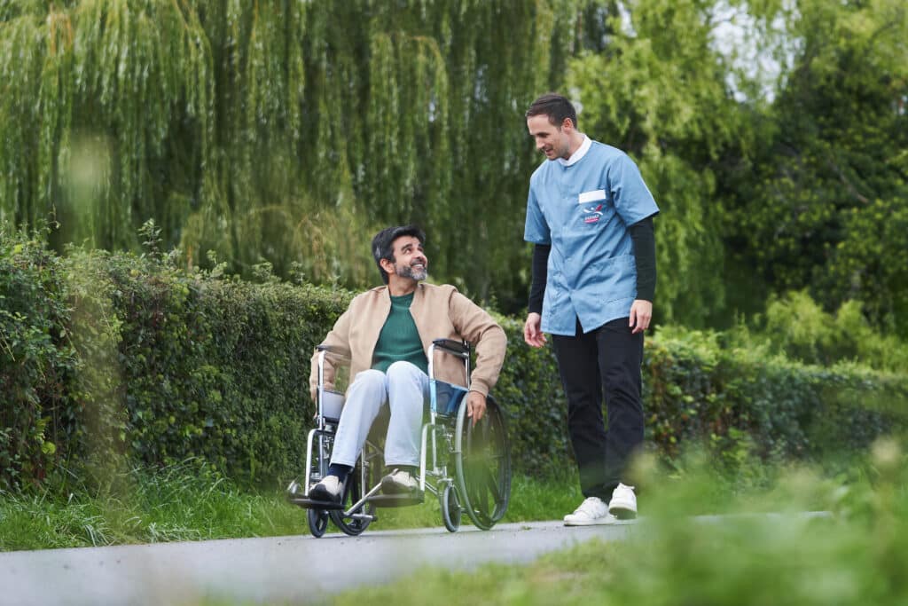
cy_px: 303
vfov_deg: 11.4
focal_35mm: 120
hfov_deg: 17.1
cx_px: 454
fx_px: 3027
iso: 200
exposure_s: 1/1000
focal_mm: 80
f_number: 2.8
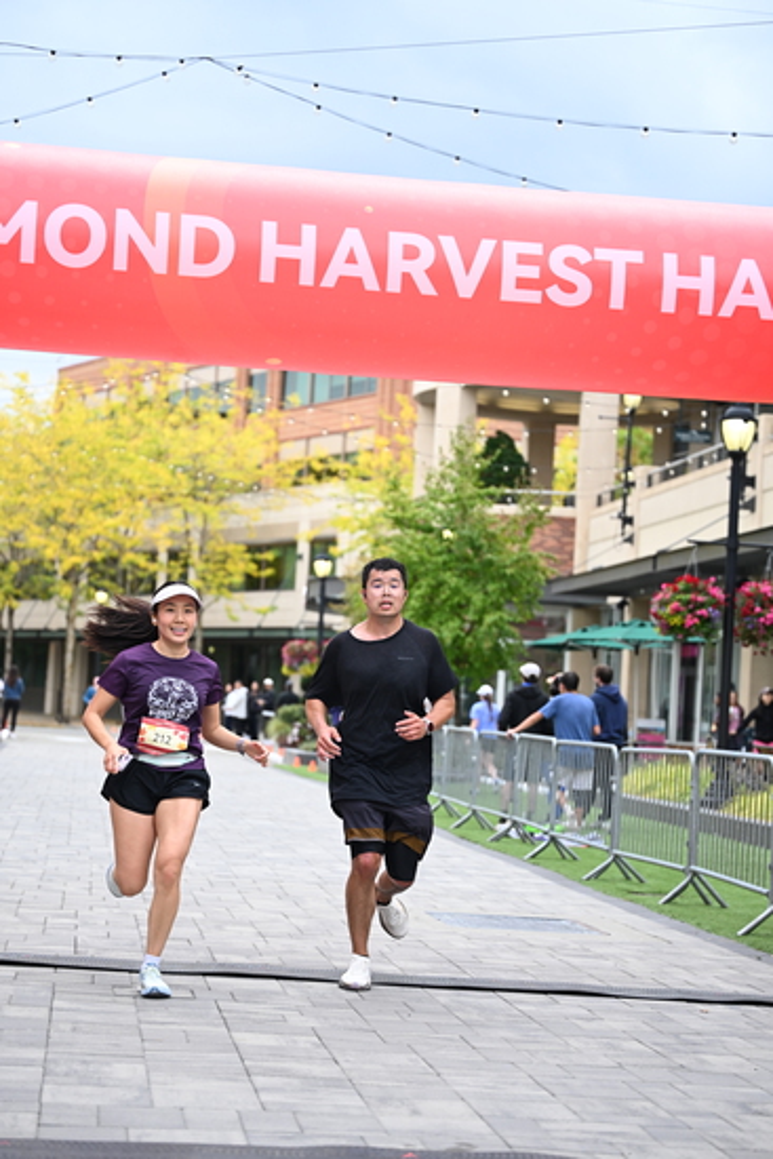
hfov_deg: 19.5
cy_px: 580
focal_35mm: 70
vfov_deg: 28.8
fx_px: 2253
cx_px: 386
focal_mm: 70
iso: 640
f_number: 2.8
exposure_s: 1/2000
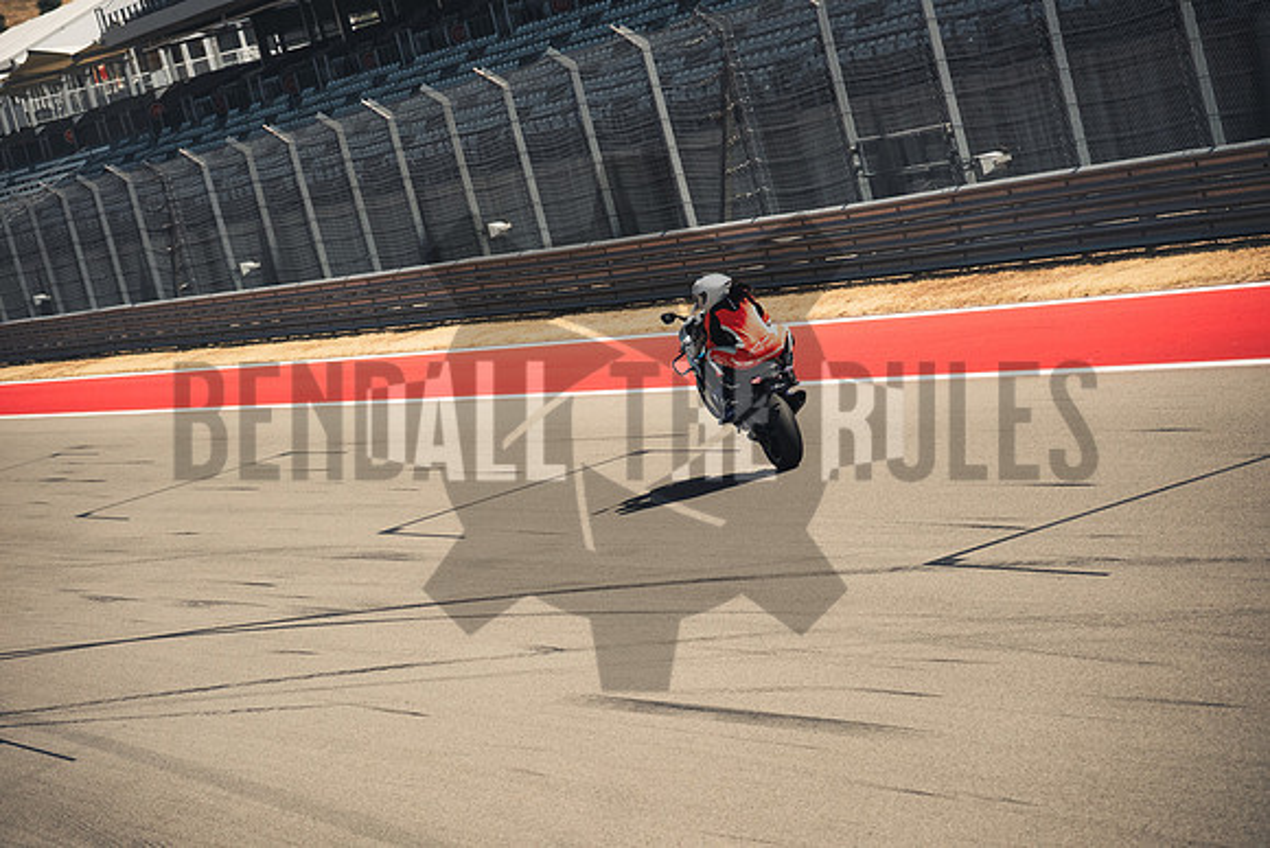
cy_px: 424
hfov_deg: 13.7
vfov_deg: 9.2
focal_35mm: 150
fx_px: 5293
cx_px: 635
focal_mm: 100
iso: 1250
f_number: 4.5
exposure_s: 1/4000
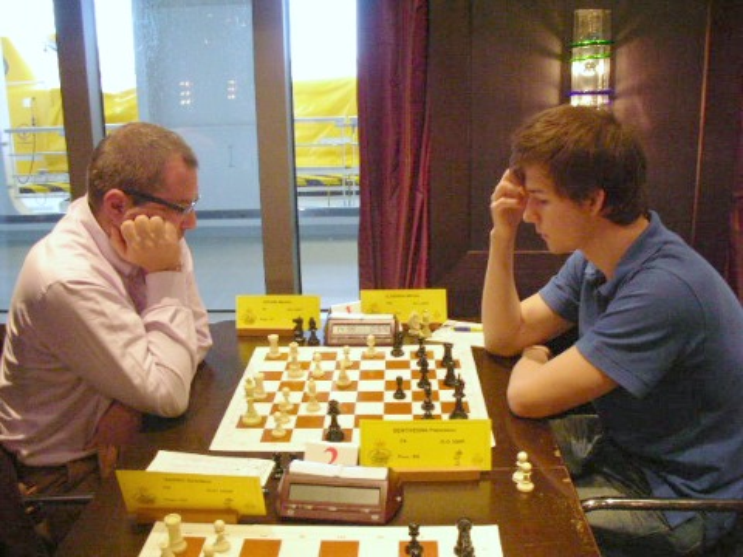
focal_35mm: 35
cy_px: 278
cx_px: 372
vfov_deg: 40.7
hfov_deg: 52.6
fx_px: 751
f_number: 3
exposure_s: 1/24.3
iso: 400
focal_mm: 5.8
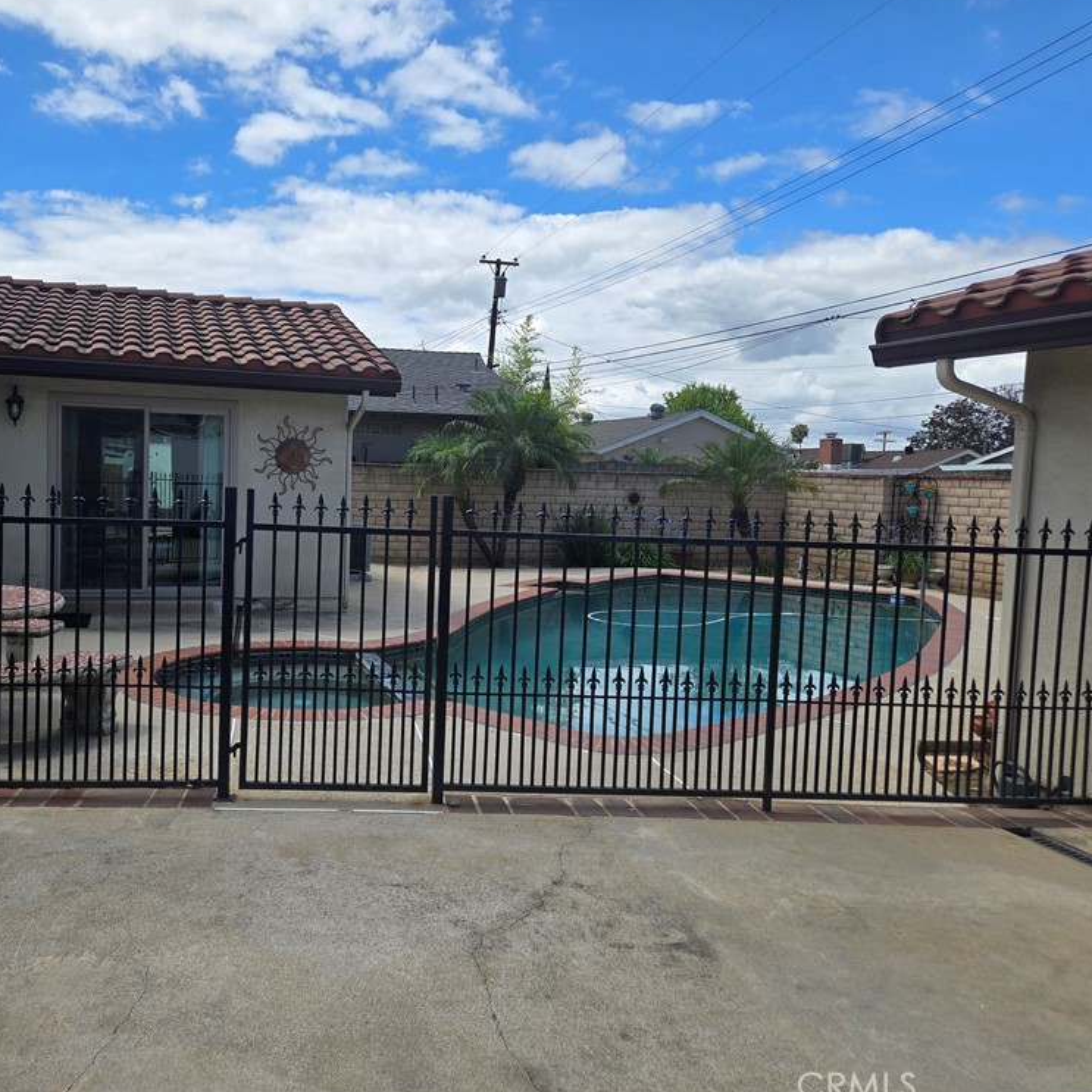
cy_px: 542
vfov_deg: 57.3
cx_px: 391
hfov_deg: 56.4
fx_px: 999
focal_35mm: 28
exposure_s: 1/2054
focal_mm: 5.4
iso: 25
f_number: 1.8
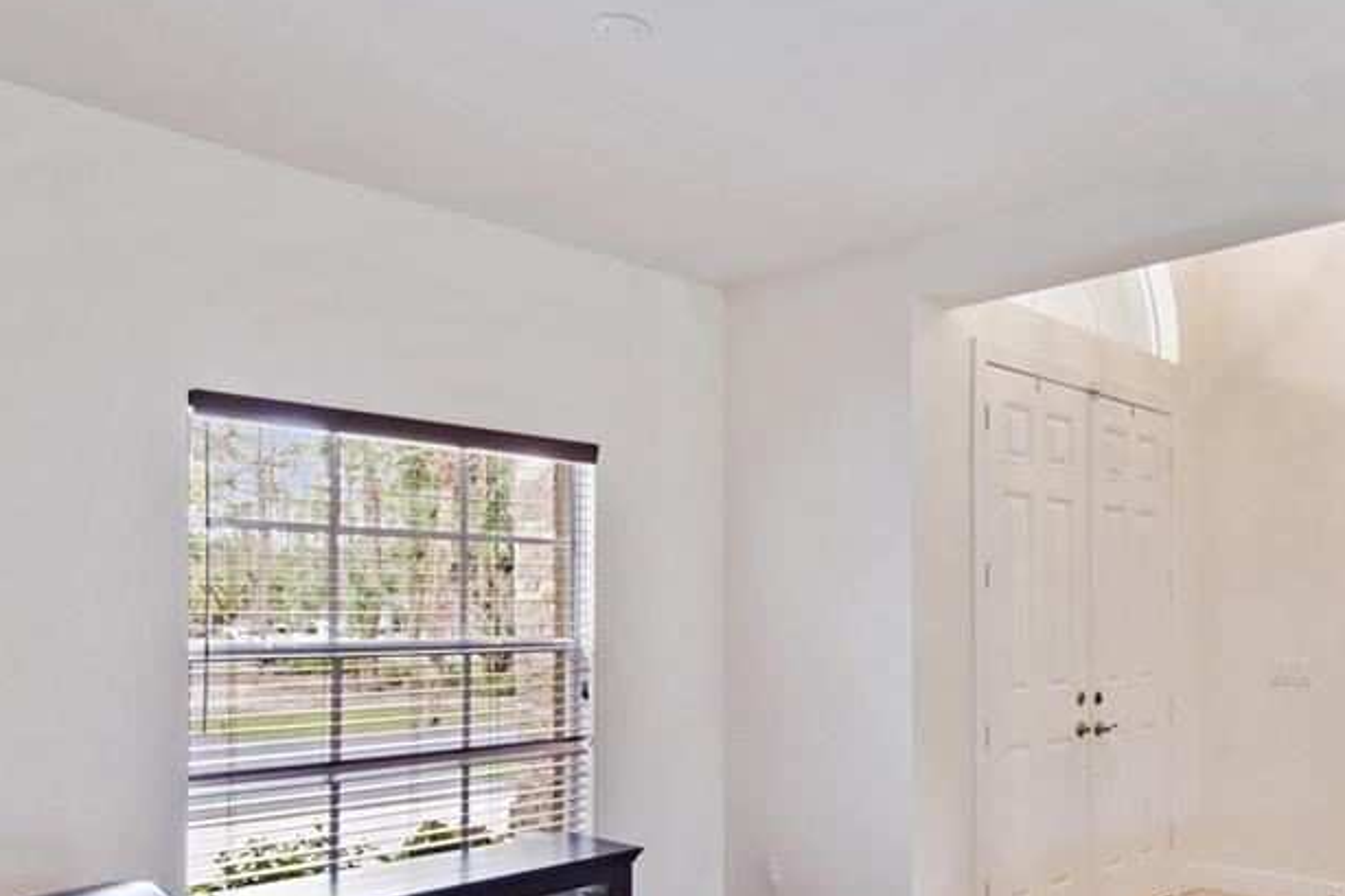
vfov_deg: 50.1
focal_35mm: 25
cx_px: 977
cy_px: 616
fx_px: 934
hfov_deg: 67.8
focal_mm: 10
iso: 200
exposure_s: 1
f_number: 11
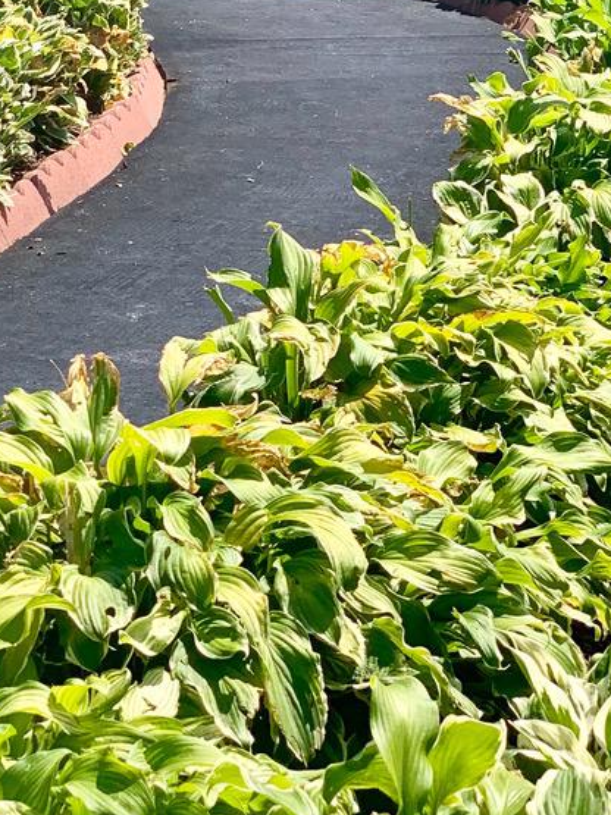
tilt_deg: -4.9
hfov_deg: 10.2
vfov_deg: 13.4
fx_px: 3390
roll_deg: -1.5
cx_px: 50
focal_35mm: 144
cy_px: -110
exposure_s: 1/545
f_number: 2.4
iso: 16
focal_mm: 6
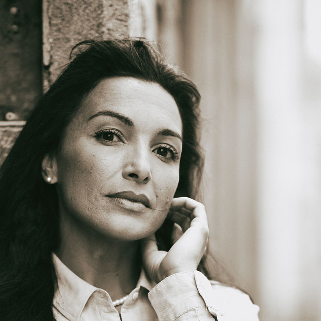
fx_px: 1993
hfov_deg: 9.2
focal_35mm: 190
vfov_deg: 9.1
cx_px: 151
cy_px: 396
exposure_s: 1/320
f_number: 1.6
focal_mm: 85
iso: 100
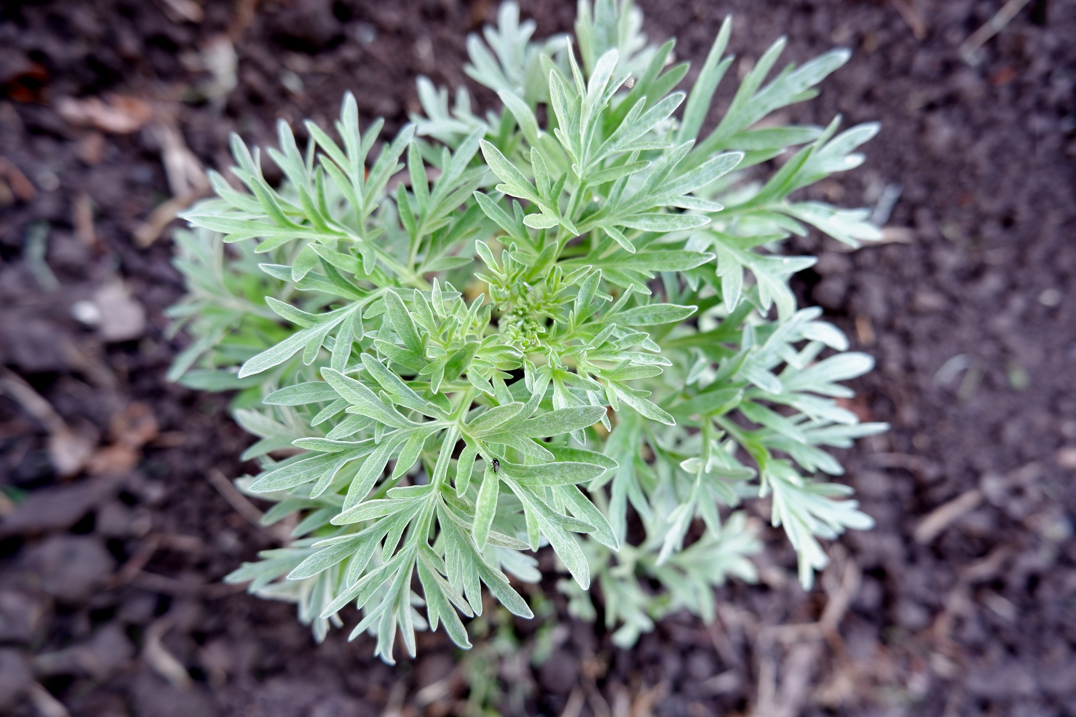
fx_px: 687
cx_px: 538
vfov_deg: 55.1
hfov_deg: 76.1
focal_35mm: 23
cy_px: 358
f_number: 3.5
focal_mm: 15
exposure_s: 1/58
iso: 200
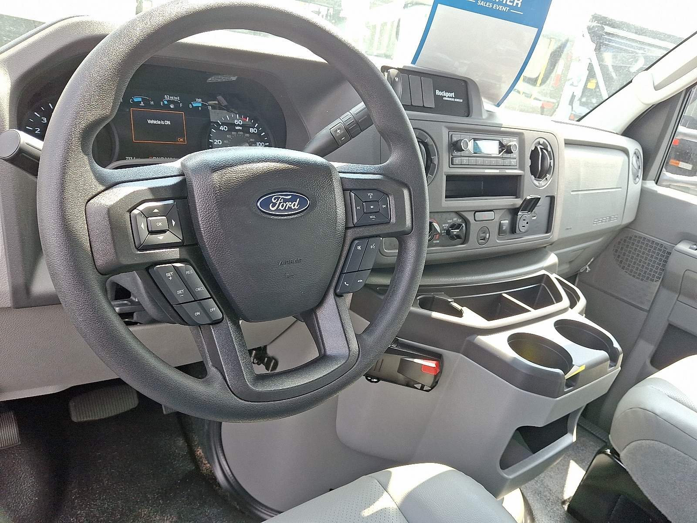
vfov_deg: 54.9
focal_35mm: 25
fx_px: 503
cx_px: 348
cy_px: 262
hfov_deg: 69.4
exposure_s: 1/120
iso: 30
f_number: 1.8
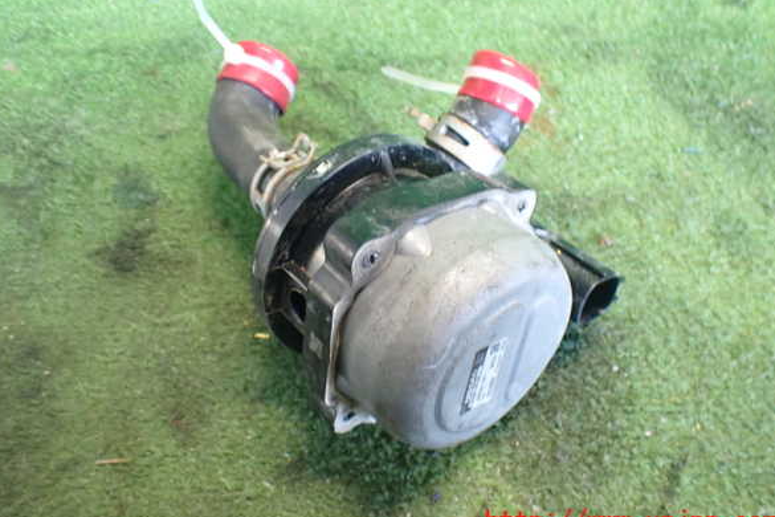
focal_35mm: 32
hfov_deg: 58.7
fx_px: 689
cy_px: 241
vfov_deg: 41.1
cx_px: 387
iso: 800
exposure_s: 1/40
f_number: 2.3
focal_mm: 5.4
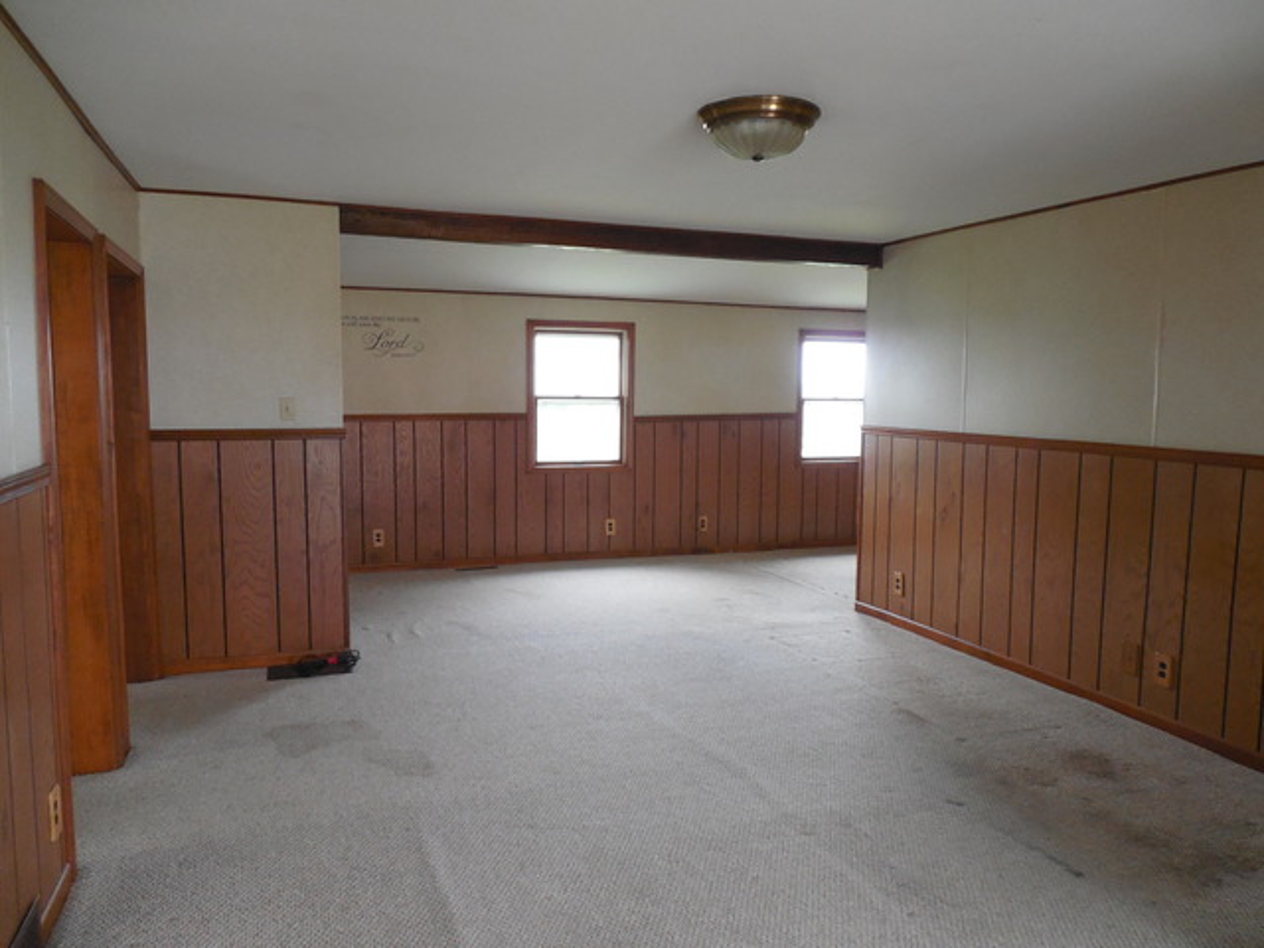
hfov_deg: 69.4
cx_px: 632
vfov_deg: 54.9
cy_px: 474
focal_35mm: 25
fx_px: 913
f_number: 3.3
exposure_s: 1/25
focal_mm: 4.5
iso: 400
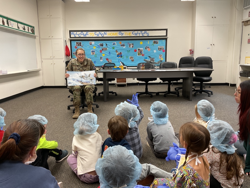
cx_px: 125
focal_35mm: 29
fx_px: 209
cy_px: 94
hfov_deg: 61.7
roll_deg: +0.2
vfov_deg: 48.2
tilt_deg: -9.4
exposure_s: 1/60
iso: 50
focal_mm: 3
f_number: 1.8
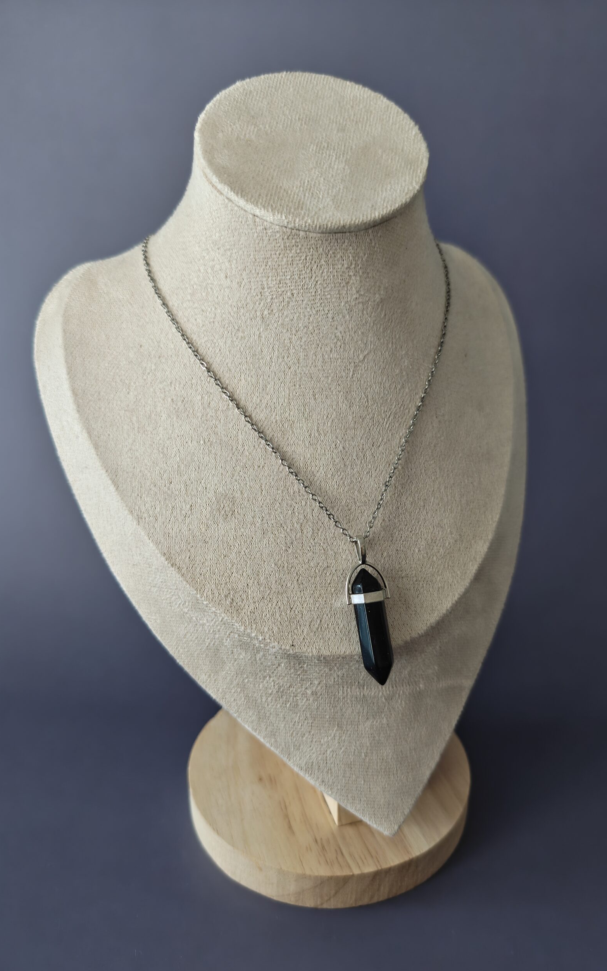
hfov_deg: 47.6
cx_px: 314
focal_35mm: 26
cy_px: 496
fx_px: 688
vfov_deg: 70.4
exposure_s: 1/50
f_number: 1.68
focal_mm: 6.57
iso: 386
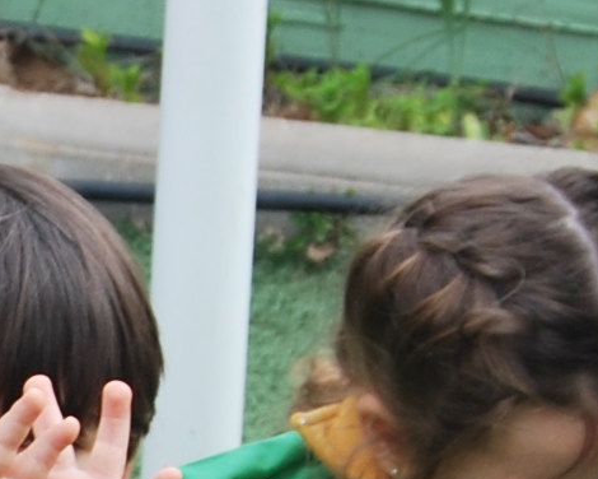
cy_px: 650
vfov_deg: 4.7
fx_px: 5752
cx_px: -370
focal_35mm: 325
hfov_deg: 5.9
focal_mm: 28
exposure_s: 1/125
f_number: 5.6
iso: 110
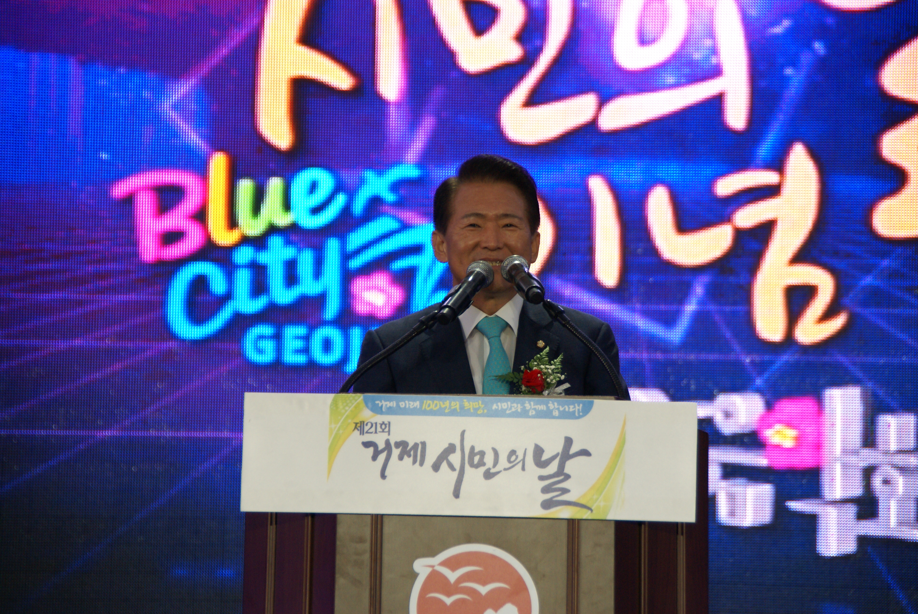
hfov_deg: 11.4
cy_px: 307
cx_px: 459
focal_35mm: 180
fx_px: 4595
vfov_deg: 7.7
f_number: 5.6
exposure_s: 1/100
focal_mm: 120
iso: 400
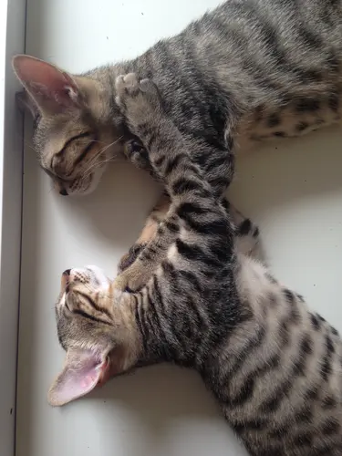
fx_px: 435
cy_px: 228
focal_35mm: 33
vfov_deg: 55.4
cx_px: 171
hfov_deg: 42.9
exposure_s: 1/40
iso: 50
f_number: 2.4
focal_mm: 4.12
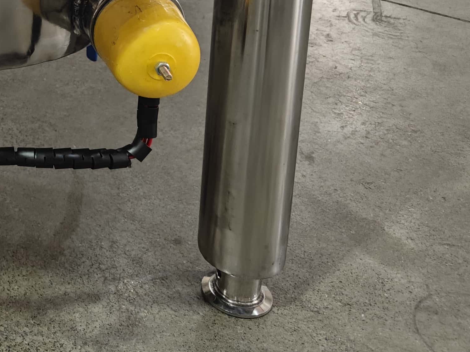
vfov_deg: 21.5
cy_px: -76
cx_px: -122
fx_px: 856
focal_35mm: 63
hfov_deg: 26.6
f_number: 1.8
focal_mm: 5.43
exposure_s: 1/50
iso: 320
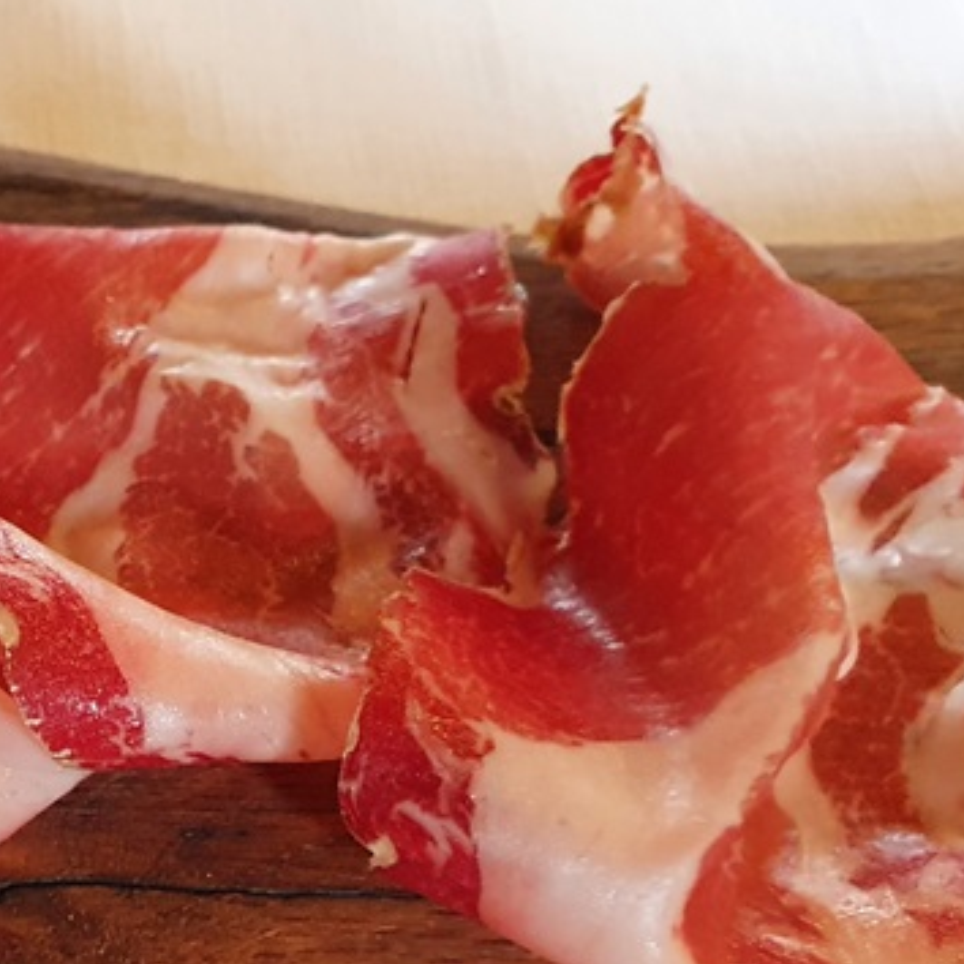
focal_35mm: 65
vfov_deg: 25.8
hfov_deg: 23.9
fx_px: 2048
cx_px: -223
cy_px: 841
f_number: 2.4
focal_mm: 4.32
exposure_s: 1/50
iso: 640
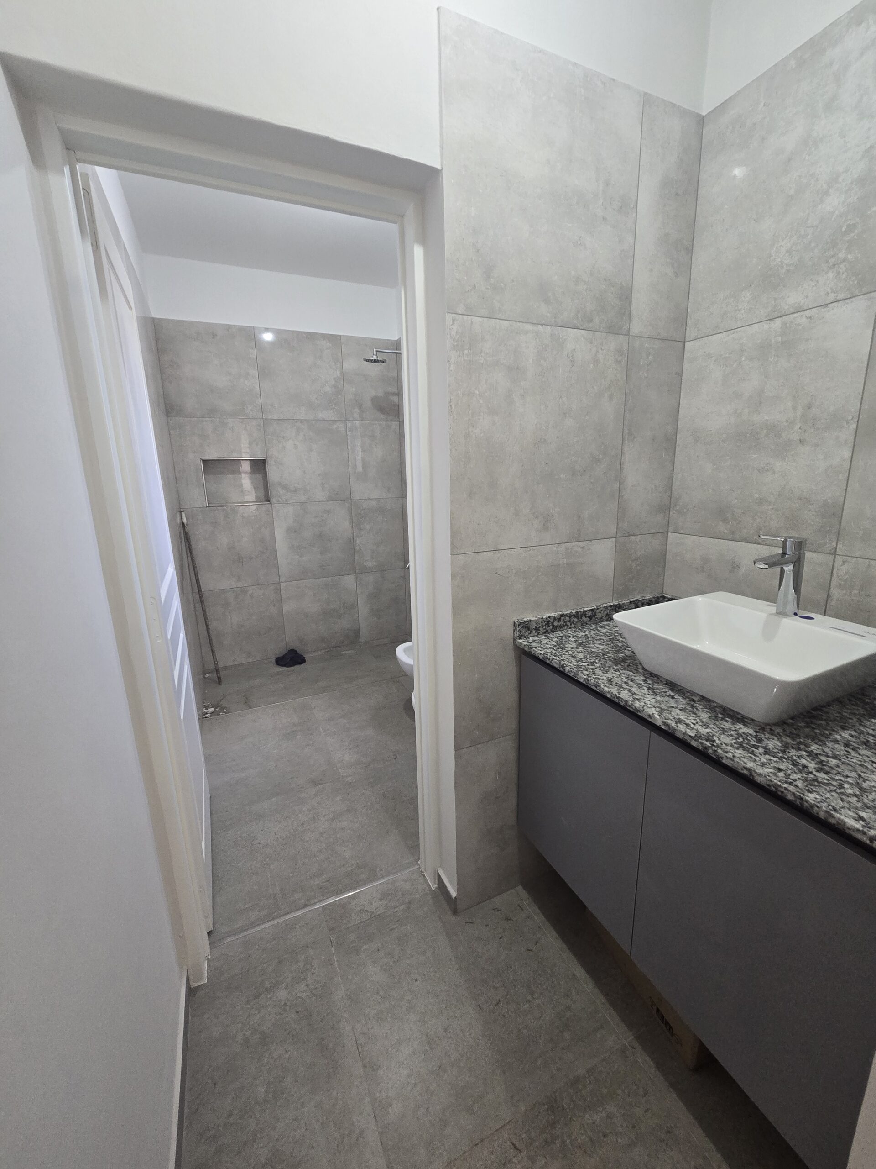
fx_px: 439
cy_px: 584
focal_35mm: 13
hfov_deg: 89.9
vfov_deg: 106.2
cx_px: 438
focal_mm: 2.2
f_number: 2.2
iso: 250
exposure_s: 1/60
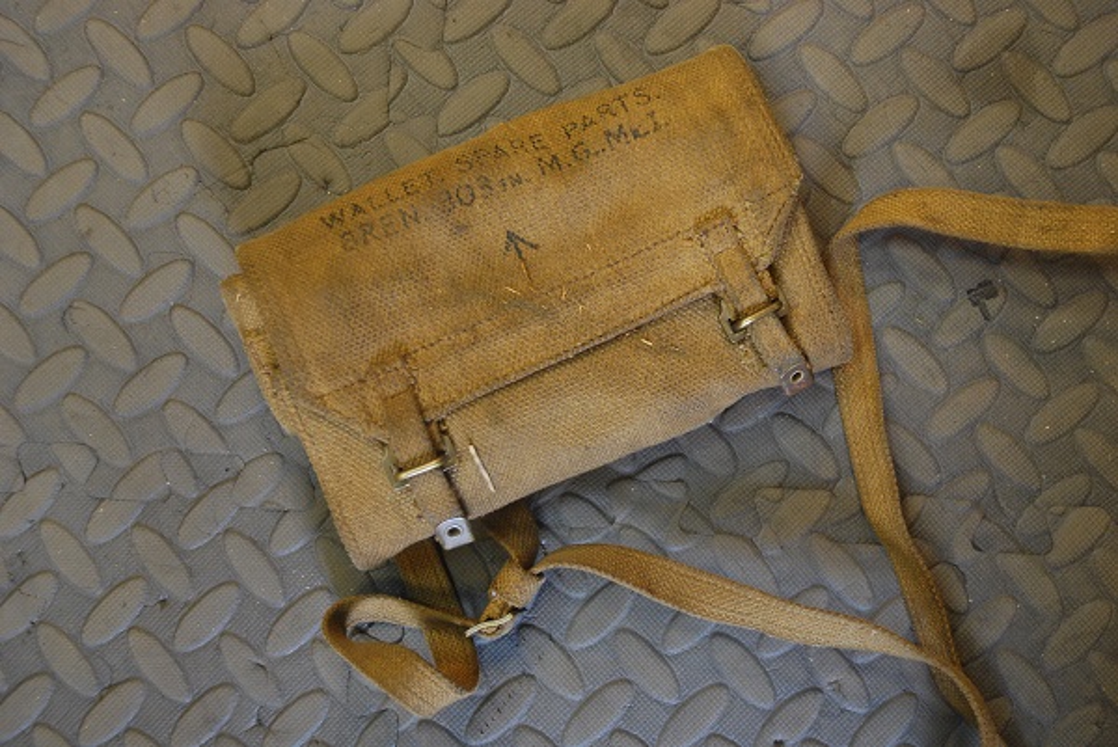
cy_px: 374
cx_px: 559
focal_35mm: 46
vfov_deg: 29.0
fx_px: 1445
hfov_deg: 42.3
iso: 720
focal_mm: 31
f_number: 4
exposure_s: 1/30
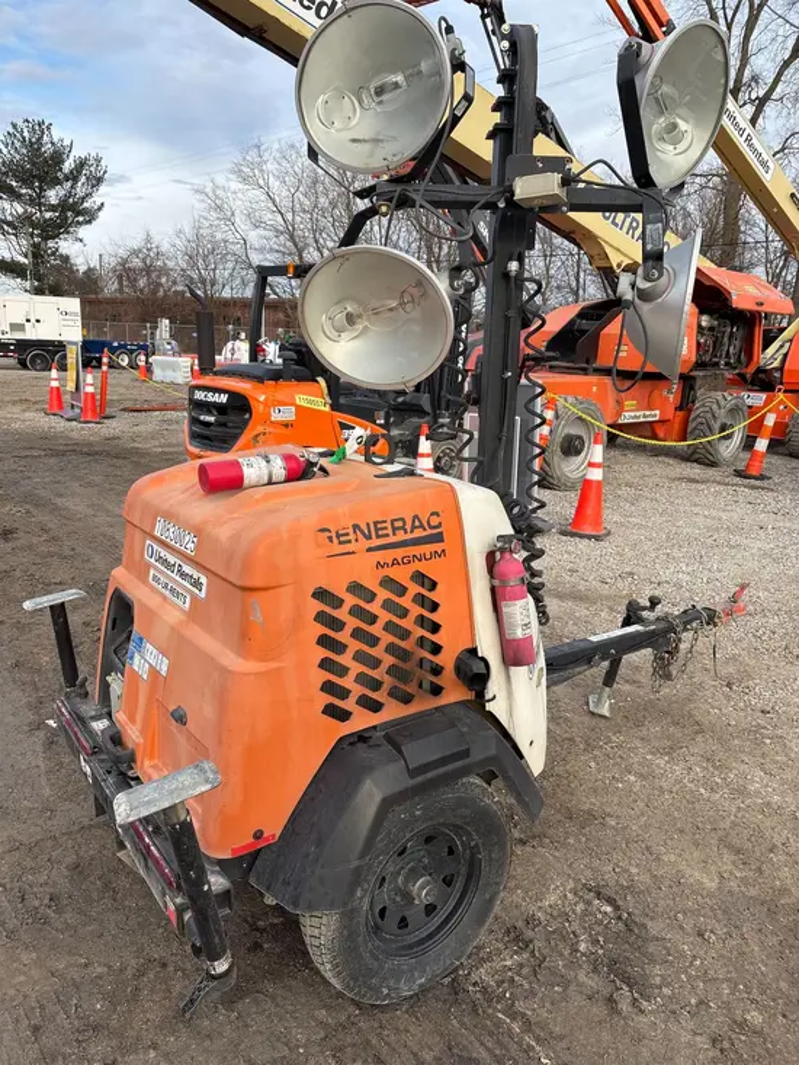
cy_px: 532
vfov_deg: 67.3
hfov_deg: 53.1
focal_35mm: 26
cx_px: 400
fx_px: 800
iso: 50
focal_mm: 5.96
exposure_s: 1/1007
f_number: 1.6
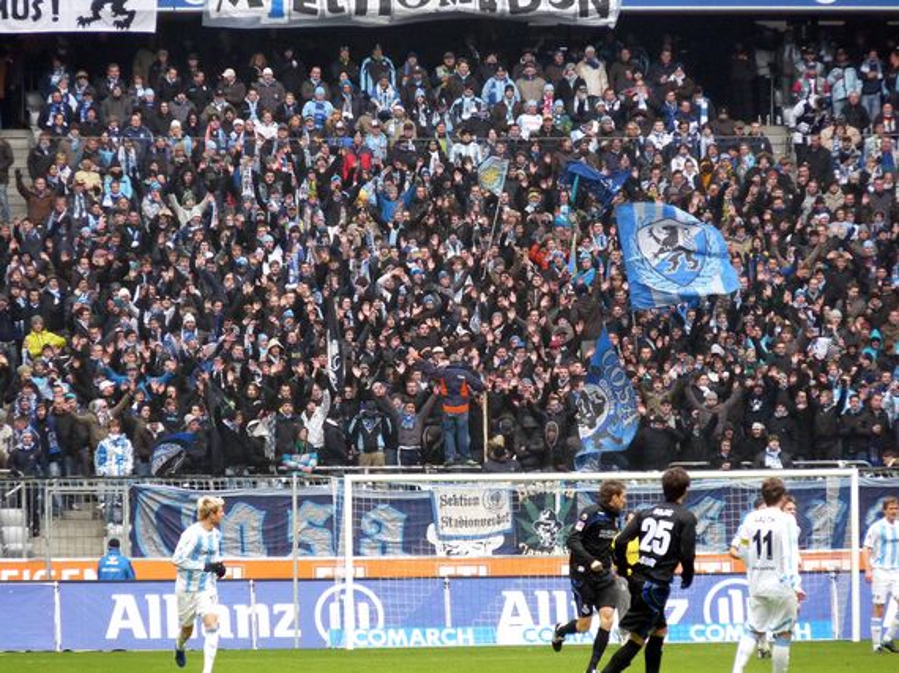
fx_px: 7762
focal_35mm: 299
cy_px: 336
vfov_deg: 5.0
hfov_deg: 6.6
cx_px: 450
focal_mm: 53.2
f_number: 3.7
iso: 400
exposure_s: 1/250
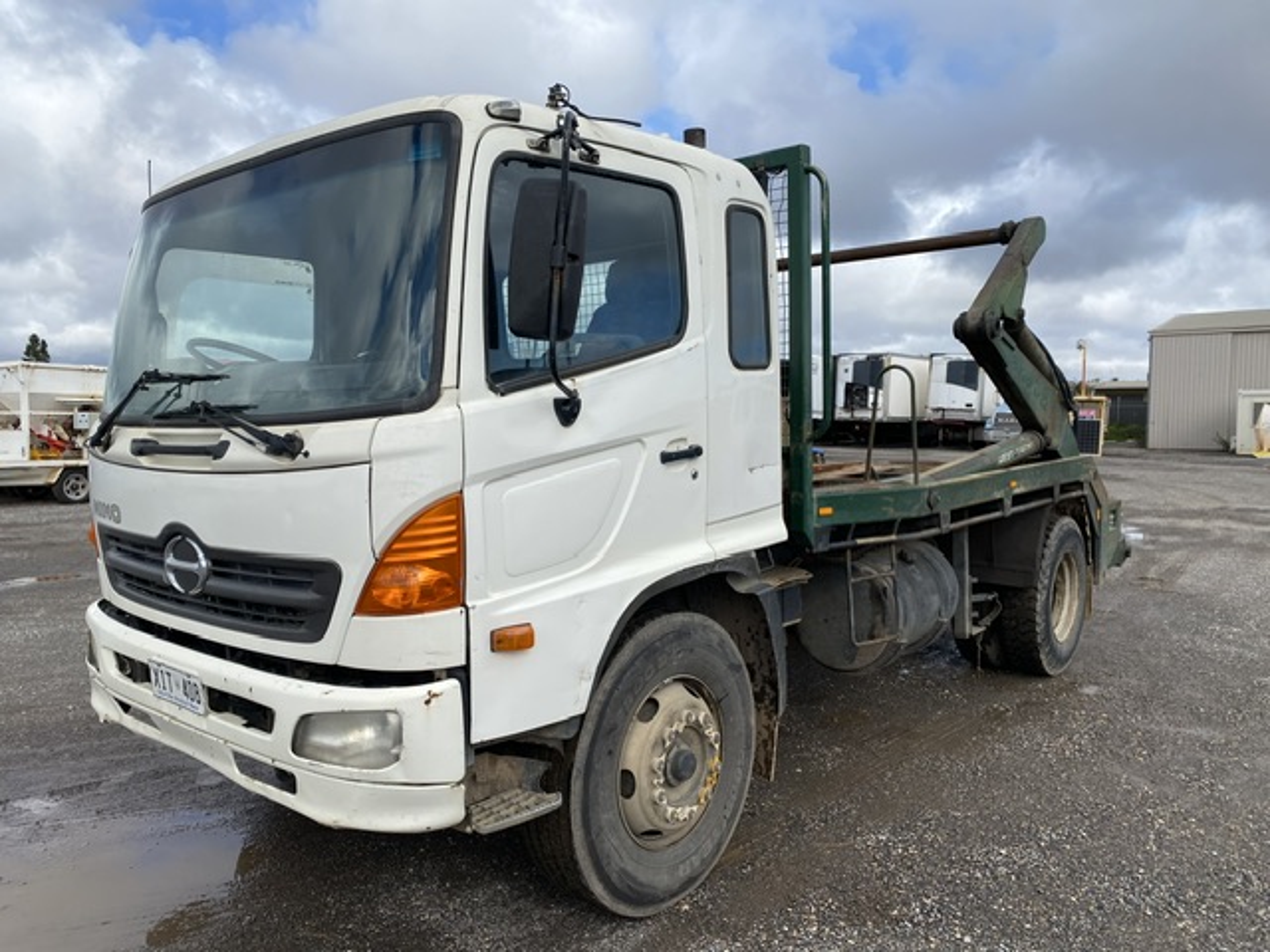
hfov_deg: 67.3
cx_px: 635
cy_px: 476
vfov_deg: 53.1
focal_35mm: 26
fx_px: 954
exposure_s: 1/2688
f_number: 1.8
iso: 32
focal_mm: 4.25
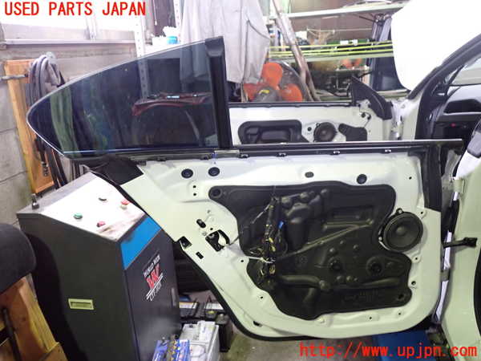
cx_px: 240
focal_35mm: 30
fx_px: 417
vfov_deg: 46.8
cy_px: 180
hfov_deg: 60.0
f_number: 2.3
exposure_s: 1/30
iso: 400
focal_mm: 5.4
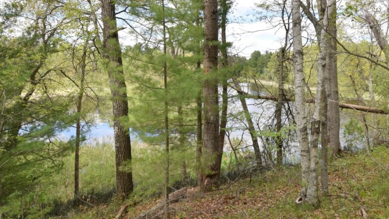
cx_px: 258
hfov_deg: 74.1
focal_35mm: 24
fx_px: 248
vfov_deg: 47.5
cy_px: 90
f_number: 11
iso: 320
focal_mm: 10
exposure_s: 1/200
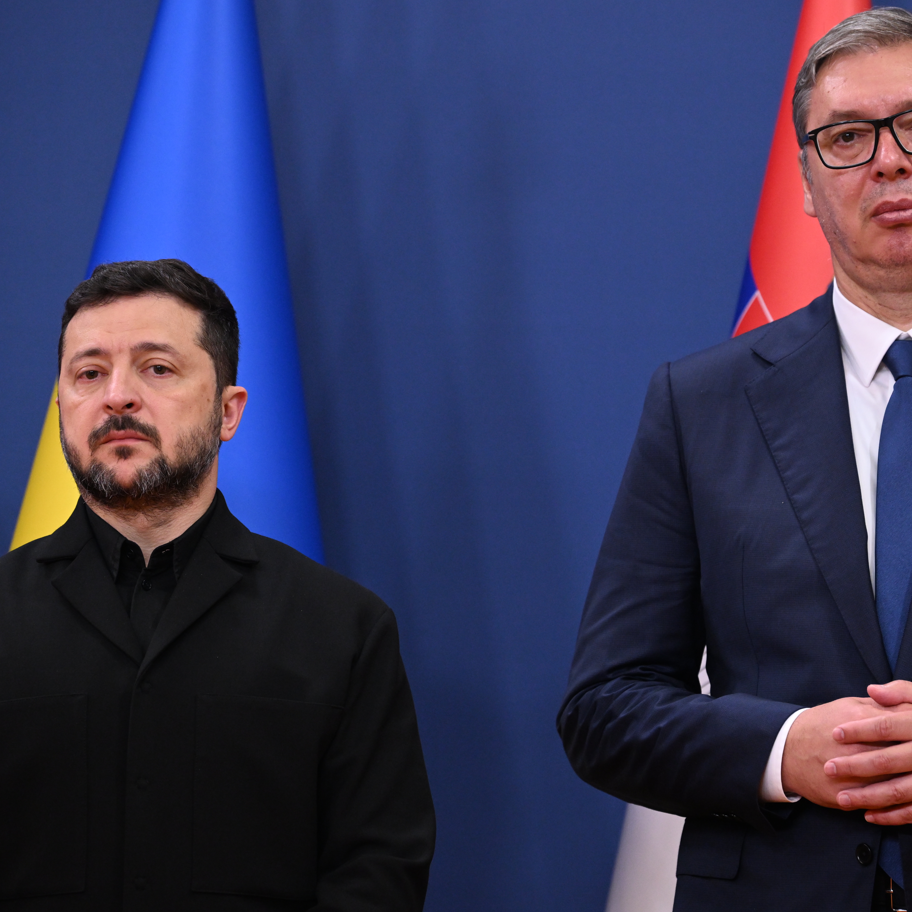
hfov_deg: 7.2
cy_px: 457
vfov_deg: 7.2
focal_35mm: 243
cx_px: 563
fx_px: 7243
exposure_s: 1/400
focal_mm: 190
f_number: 4
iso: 3200
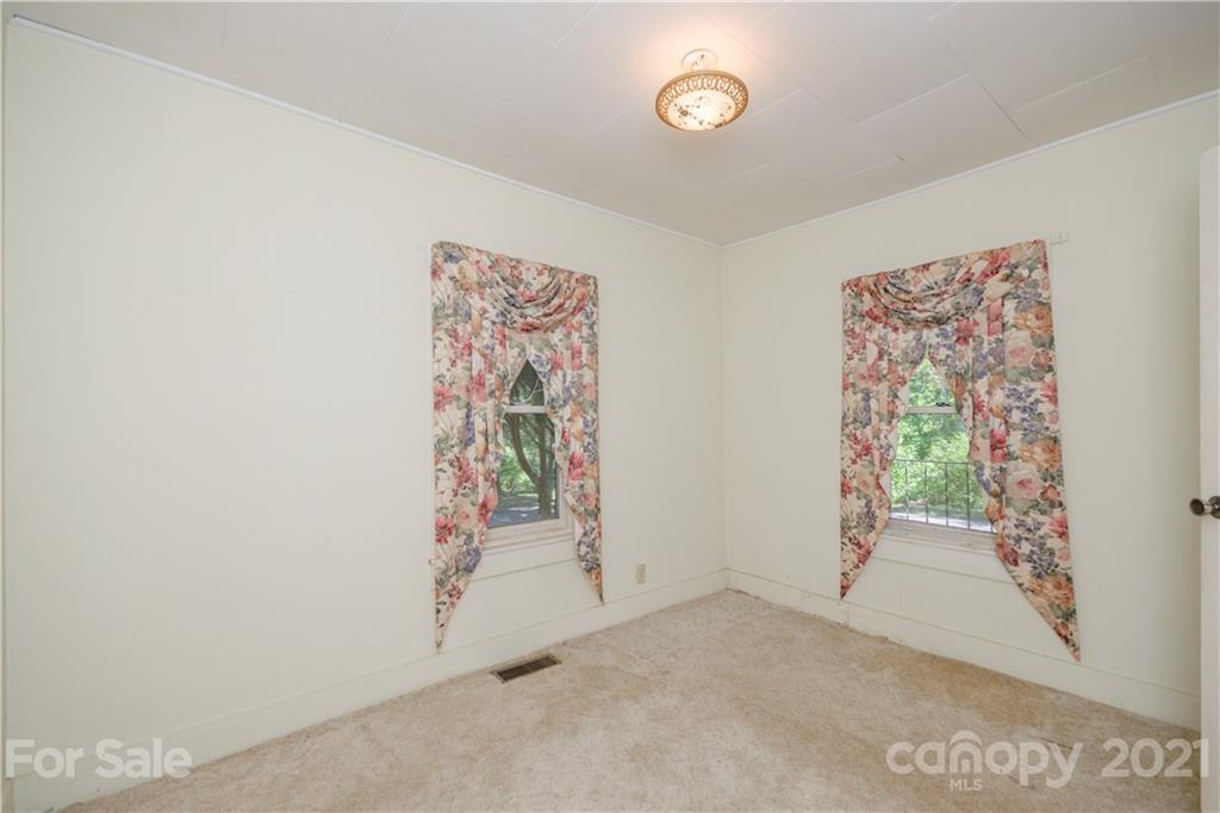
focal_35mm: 15
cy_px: 406
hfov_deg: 100.4
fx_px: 508
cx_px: 610
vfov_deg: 77.3
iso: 320
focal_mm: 10
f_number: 7.1
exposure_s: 1/60
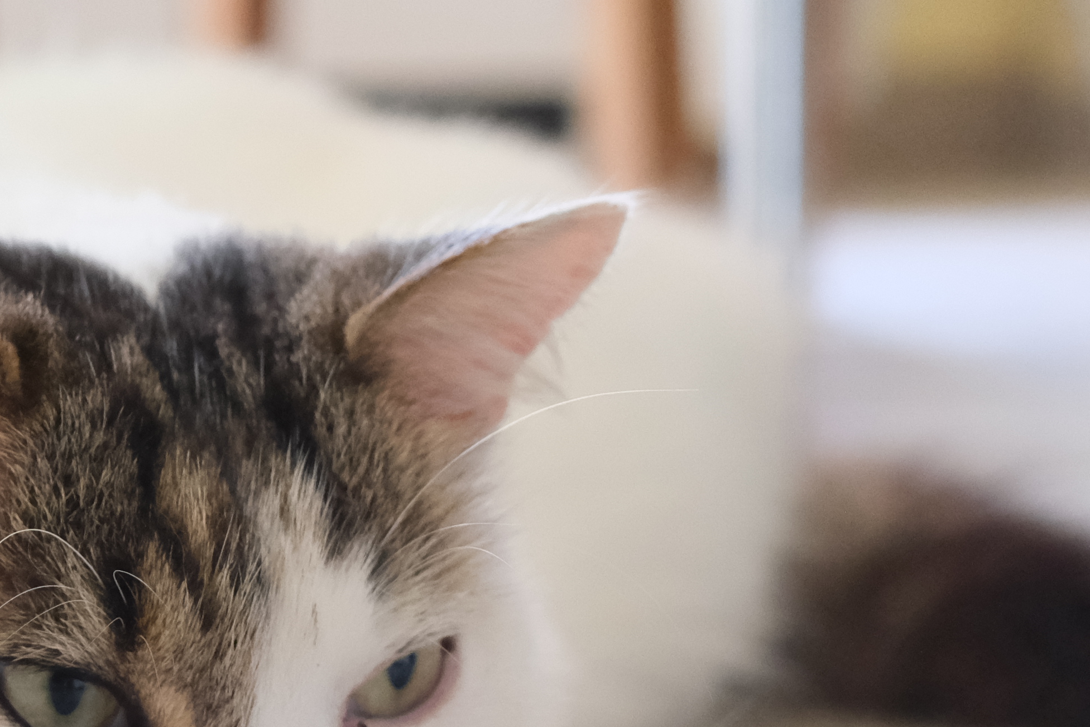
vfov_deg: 10.4
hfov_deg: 15.5
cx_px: 176
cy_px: 594
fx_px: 3966
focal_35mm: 131
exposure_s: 1/42
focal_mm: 27
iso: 3200
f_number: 2.8
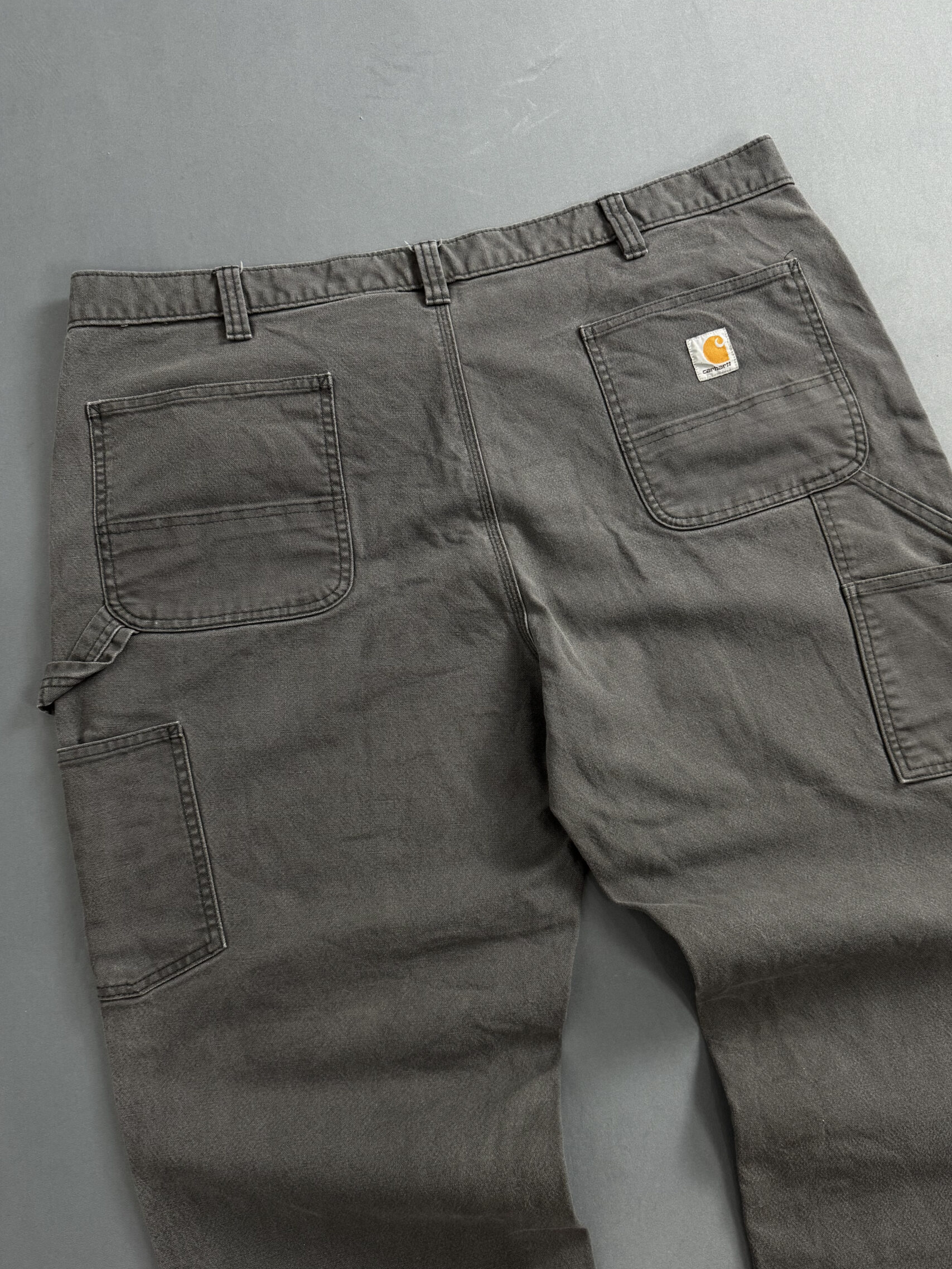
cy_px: 700
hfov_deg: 51.3
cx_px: 522
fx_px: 990
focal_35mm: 27
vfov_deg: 65.2
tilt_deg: -84.3
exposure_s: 1/60
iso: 160
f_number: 1.78
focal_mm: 6.76
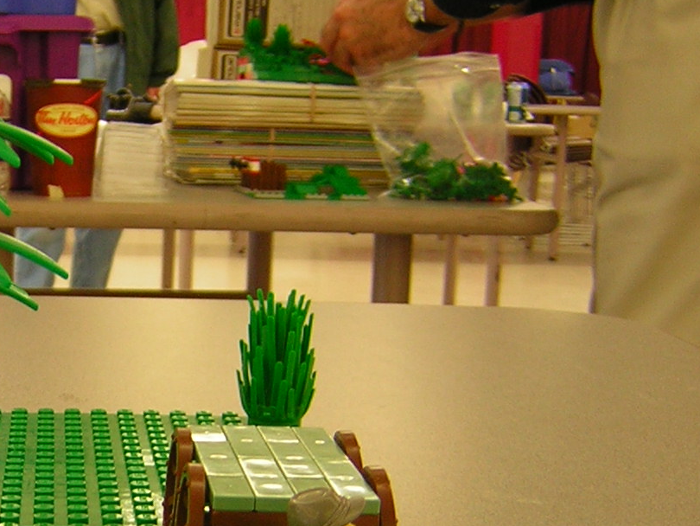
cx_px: 87
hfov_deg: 24.1
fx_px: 1598
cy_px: 452
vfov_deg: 18.4
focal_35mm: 79
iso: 52
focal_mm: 5.2
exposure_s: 1/5.7
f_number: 2.7
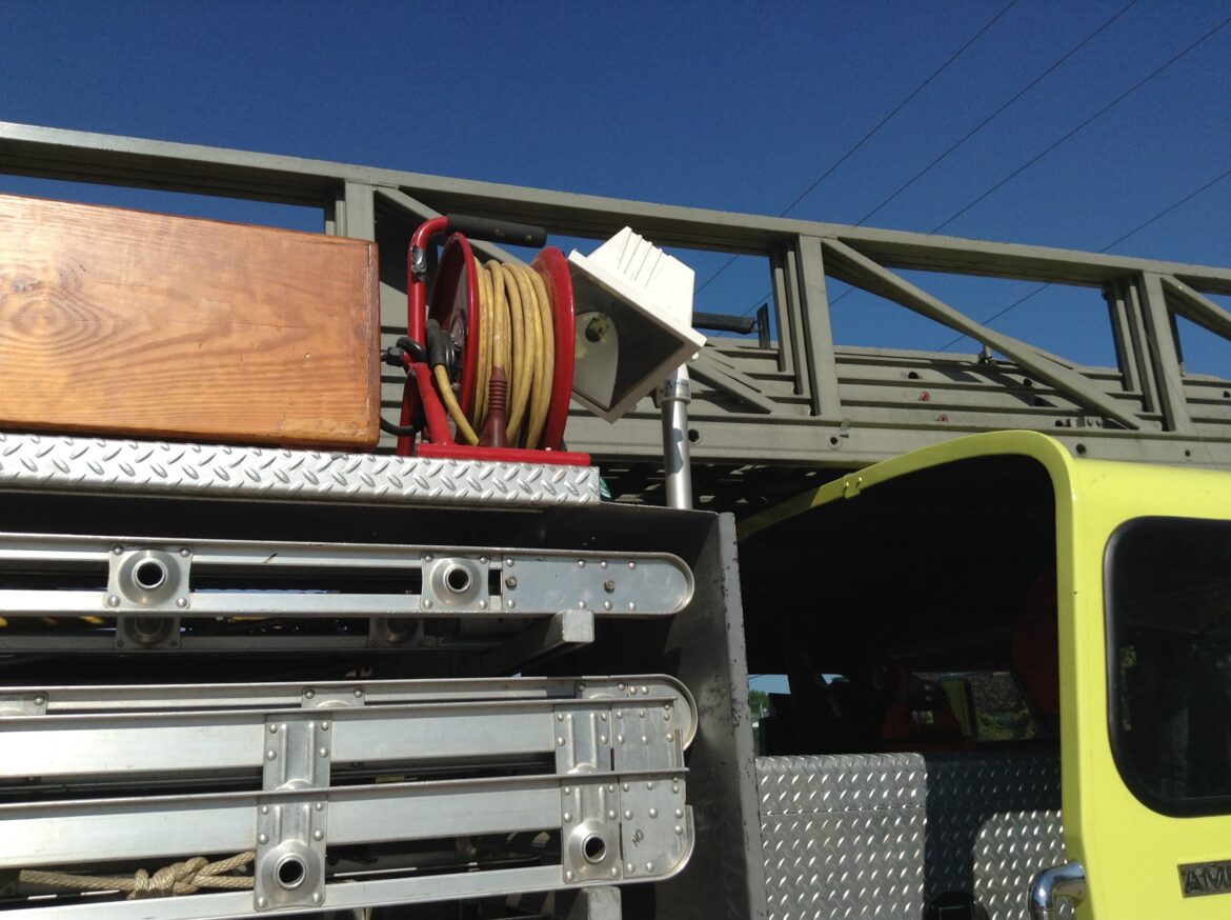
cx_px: 616
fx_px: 1172
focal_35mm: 33
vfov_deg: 42.8
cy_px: 460
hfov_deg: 55.4
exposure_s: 1/2146
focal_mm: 3.3
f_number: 2.4
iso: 25
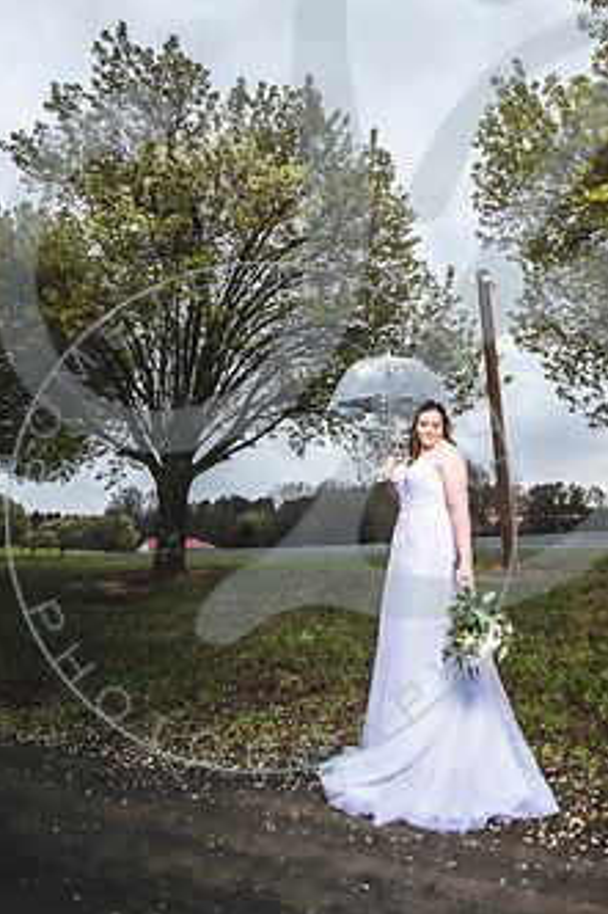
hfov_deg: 63.5
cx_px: 385
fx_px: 482
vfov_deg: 84.1
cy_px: 308
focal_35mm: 19
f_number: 2.8
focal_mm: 14
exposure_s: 1/640
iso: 100
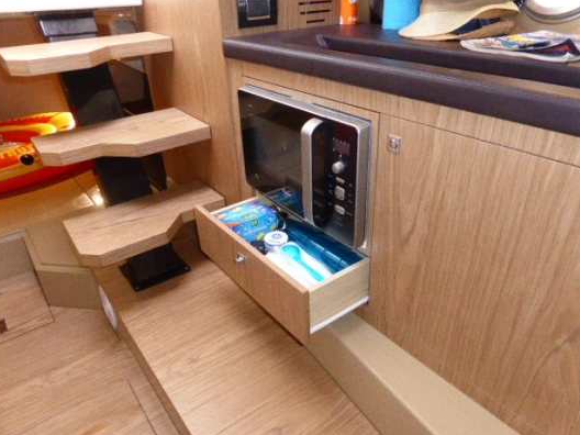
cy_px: 225
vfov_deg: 54.9
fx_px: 419
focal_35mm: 25
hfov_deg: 69.4
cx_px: 292
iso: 800
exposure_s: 1/60
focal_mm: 4.3
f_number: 3.3
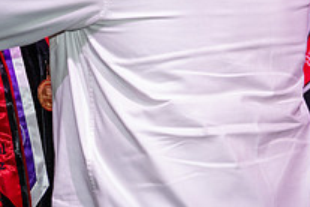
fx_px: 2006
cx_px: 67
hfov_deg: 8.8
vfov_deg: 5.9
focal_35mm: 233
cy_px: 28
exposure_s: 1/160
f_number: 5.6
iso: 800
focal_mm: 70
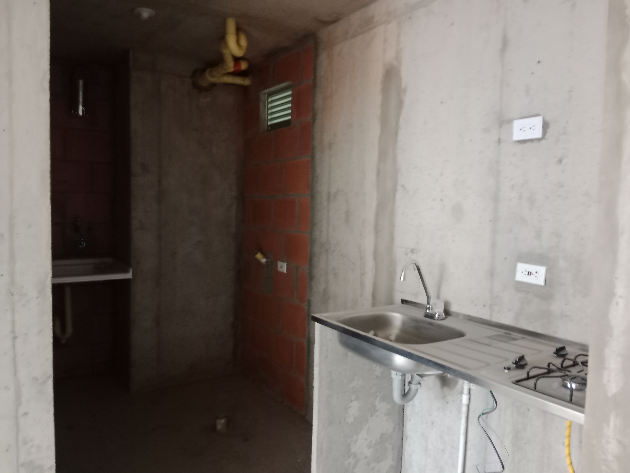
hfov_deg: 67.3
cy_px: 236
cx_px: 315
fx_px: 473
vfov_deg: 53.1
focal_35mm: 26
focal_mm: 3.96
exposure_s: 1/16.7
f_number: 1.8
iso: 2240
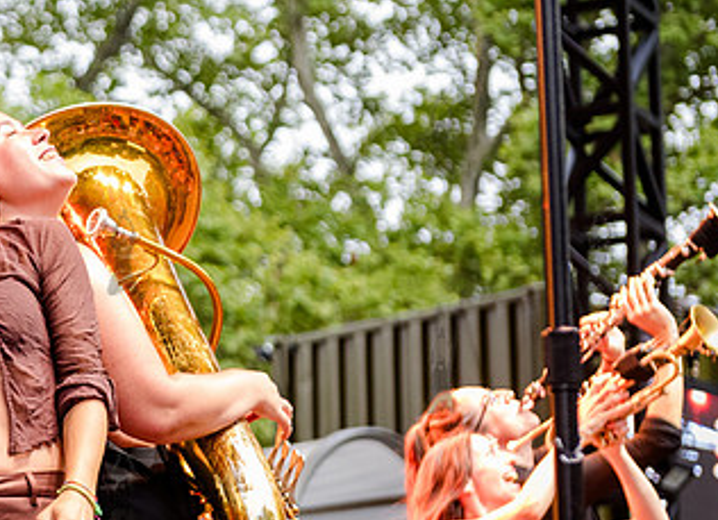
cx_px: -20
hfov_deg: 12.5
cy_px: 205
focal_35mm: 158
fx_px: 3238
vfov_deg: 9.2
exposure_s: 1/250
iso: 2000
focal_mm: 70
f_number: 3.5
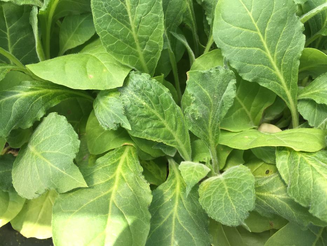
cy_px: 123
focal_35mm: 29
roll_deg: -2.4
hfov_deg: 61.7
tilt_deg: -41.1
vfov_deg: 48.2
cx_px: 164
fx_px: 274
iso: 32
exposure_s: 1/488
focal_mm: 4.15
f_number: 2.2
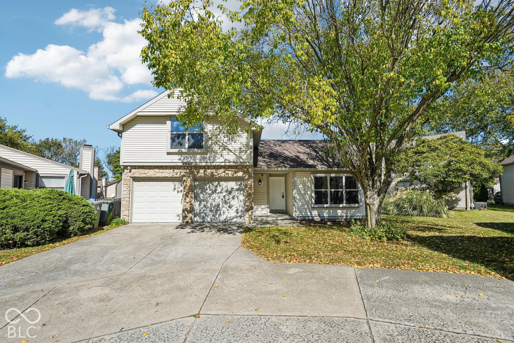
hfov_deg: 91.6
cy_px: 172
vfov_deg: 68.9
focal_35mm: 18
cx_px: 257
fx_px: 250
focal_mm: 17.5
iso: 100
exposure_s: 1/250
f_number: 8
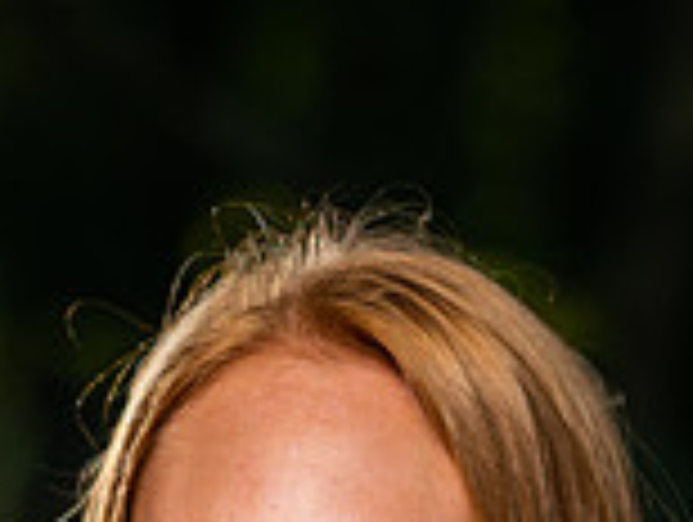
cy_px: 1005
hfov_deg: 5.0
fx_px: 7940
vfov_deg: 3.7
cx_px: 331
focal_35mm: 396
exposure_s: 1/320
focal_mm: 85
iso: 80
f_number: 1.8
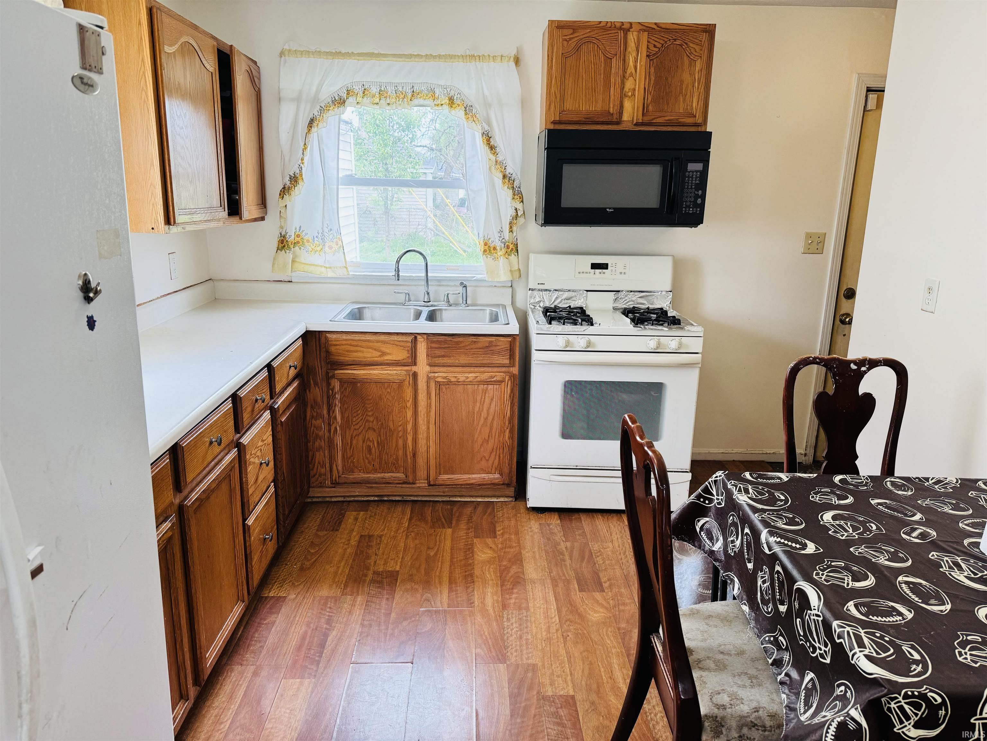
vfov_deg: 56.8
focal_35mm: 24
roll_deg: -0.5
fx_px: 684
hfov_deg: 71.6
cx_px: 494
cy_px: 370
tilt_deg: -14.5
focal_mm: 6.76
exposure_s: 1/120
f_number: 1.78
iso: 100
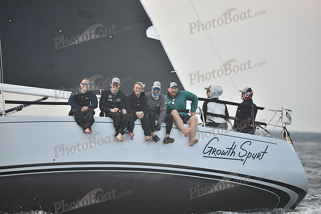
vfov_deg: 6.9
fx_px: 1784
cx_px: 160
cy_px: 107
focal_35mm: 200
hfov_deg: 10.3
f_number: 3.5
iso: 250
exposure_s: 1/640
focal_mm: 200
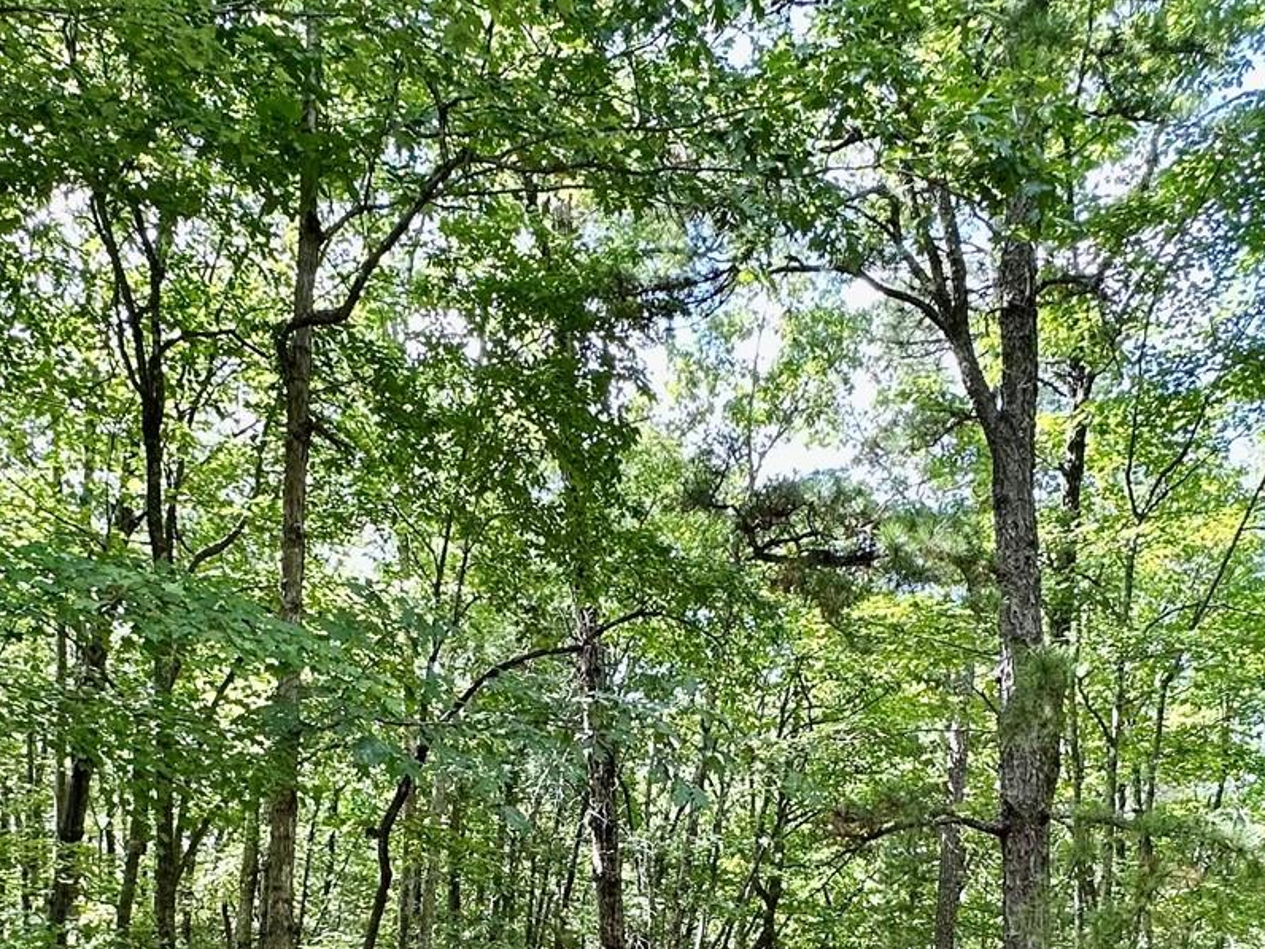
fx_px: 1316
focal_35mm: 36
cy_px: 966
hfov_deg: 51.2
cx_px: 547
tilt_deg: +1.3
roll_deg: -2.2
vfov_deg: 35.5
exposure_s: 1/99
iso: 64
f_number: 2.2
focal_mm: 2.22
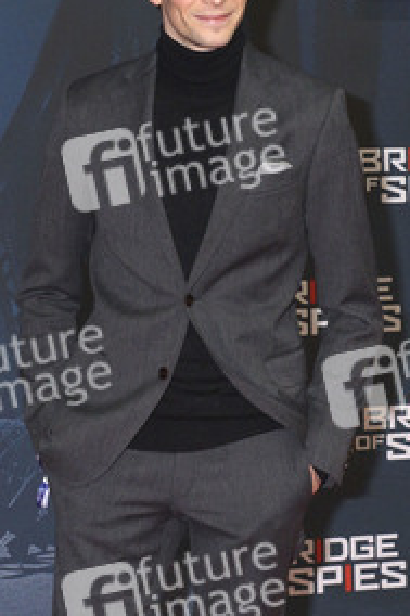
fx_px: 2531
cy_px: 269
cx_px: 238
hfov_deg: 9.3
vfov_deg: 13.9
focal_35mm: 148
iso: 800
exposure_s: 1/400
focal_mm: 50
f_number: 5.6
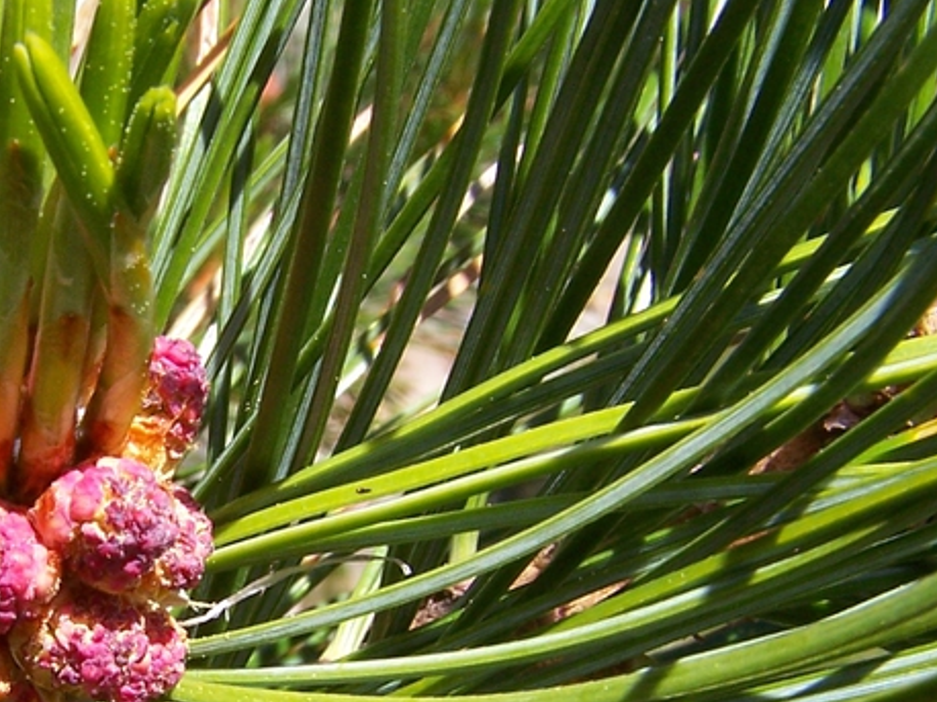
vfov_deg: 17.2
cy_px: 549
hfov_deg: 22.6
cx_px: 129
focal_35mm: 85
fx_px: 2300
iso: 80
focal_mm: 6.3
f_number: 7.1
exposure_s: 1/180
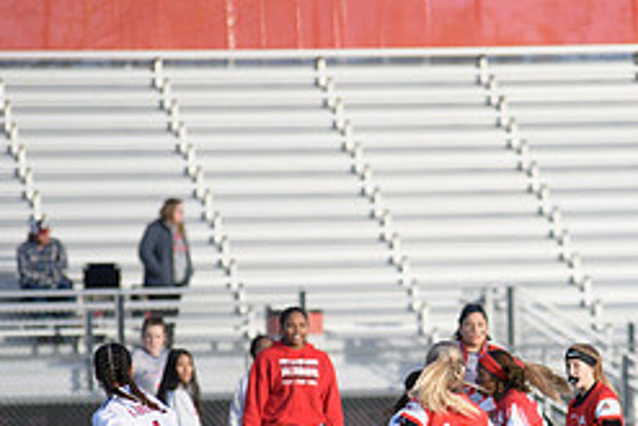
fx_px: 8334
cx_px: 522
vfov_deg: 2.9
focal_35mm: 470
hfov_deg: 4.4
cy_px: 420
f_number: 2.8
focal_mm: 200
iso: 640
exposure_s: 1/4000
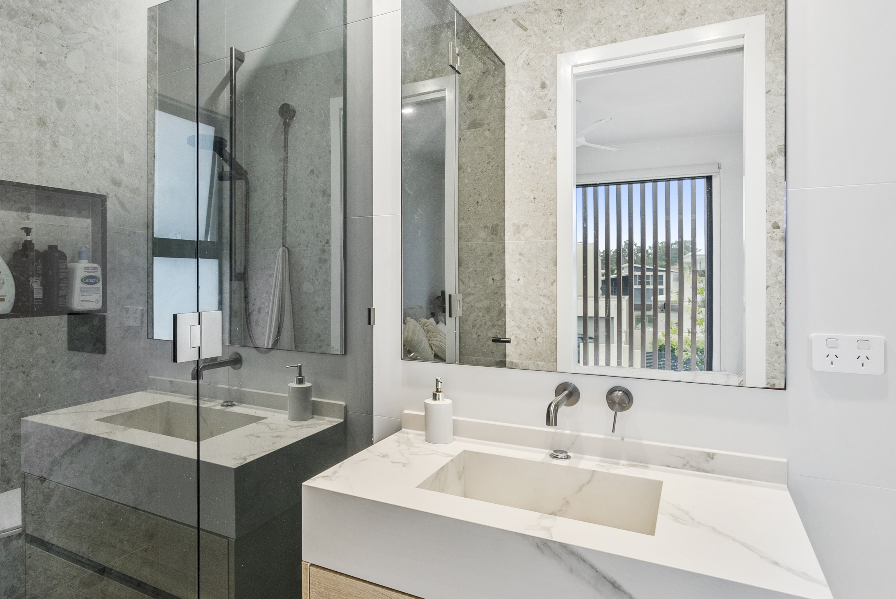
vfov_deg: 57.3
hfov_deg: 77.4
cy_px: 298
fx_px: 548
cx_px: 346
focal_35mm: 22
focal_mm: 16
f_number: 9
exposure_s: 1/4
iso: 400
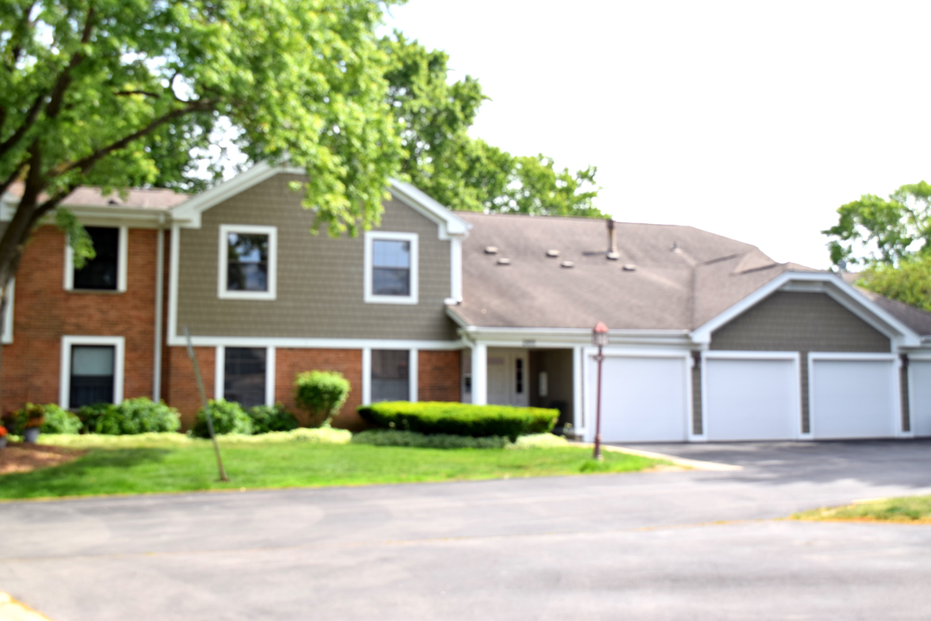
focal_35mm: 40
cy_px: 310
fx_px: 1047
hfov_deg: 47.9
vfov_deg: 33.0
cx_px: 466
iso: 100
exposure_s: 1/200
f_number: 8
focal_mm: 27
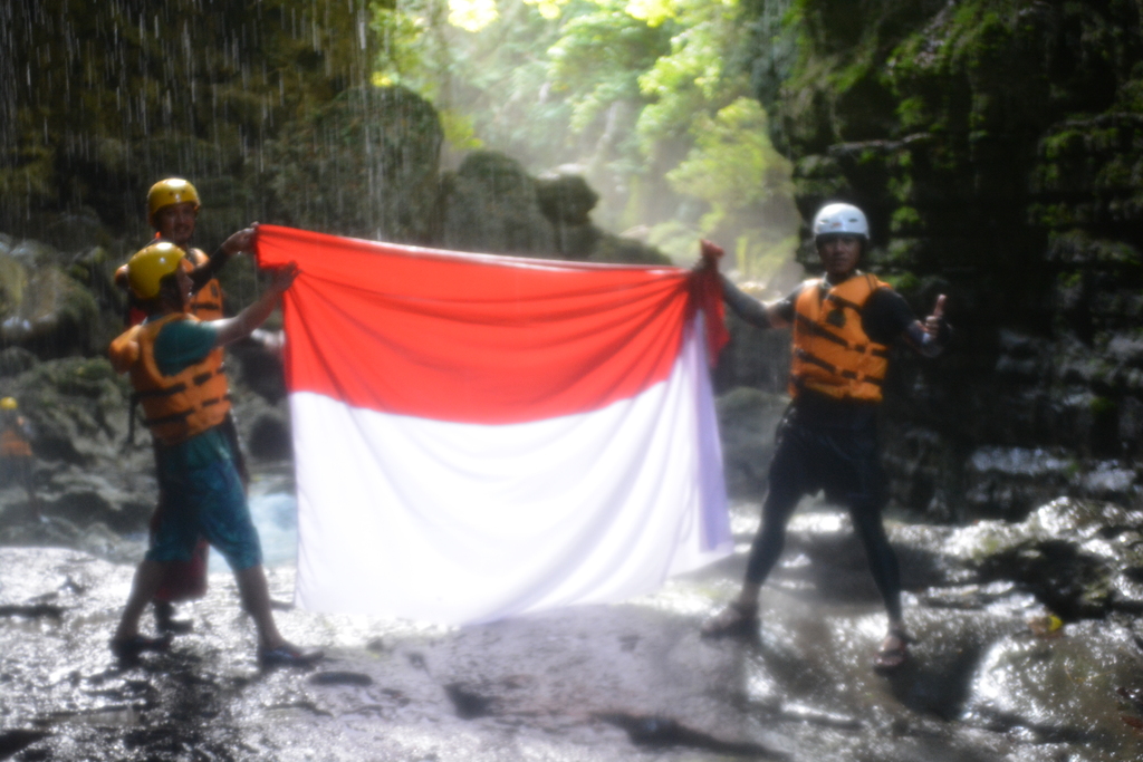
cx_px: 572
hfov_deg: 24.6
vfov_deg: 16.6
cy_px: 381
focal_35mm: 82
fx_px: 2620
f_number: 4
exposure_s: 1/60
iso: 1600
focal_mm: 55
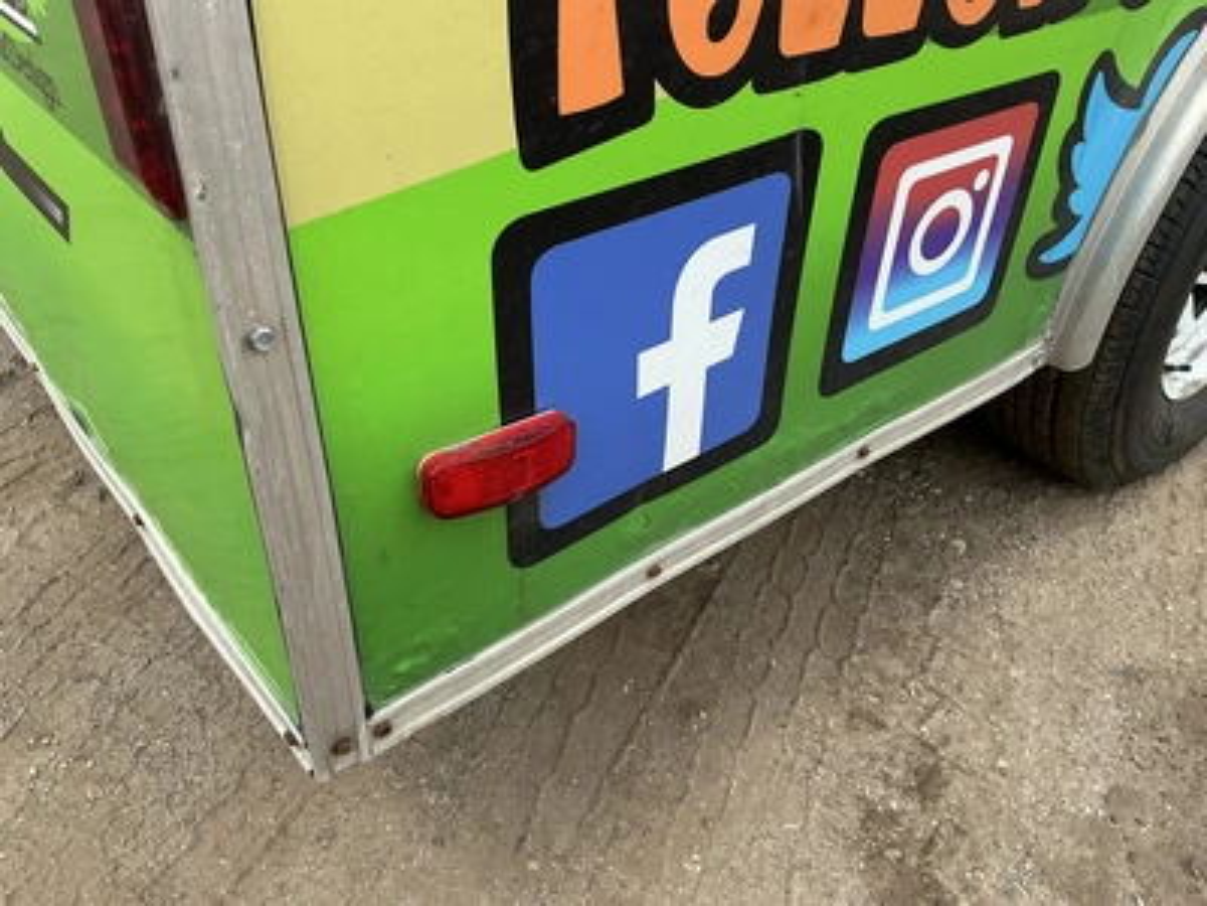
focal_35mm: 28
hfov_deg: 63.4
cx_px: 604
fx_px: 976
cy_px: 453
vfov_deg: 49.7
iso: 25
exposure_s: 1/683
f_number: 1.8
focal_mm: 3
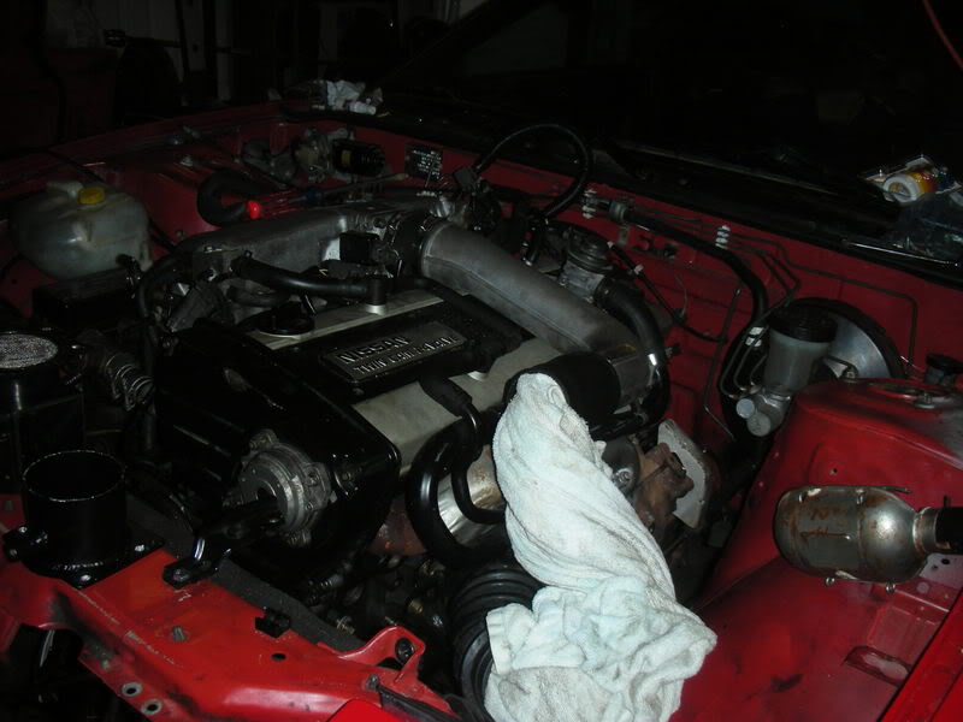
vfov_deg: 40.7
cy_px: 361
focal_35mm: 35
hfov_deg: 52.6
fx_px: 974
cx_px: 482
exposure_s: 1/60.1
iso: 50
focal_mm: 5.8
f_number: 3
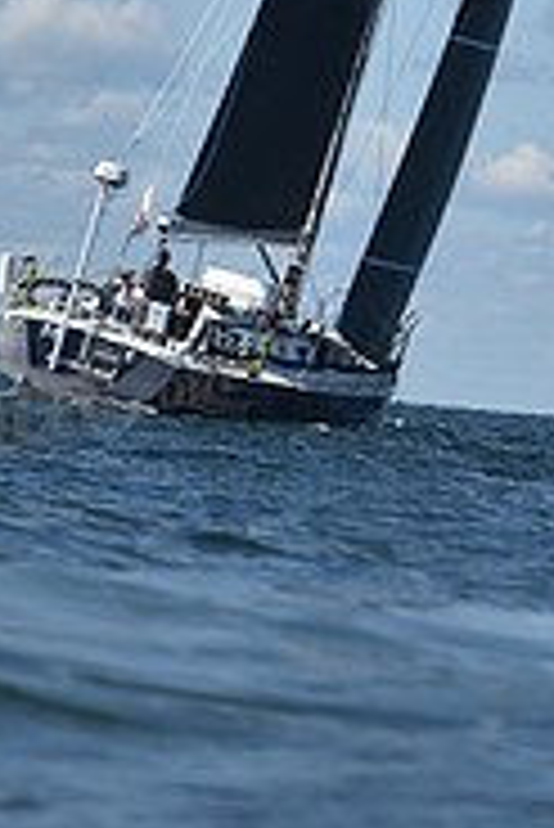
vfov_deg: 4.5
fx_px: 10505
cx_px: 466
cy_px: -310
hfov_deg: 3.0
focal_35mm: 456
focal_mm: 145
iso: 250
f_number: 3.5
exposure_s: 1/8000
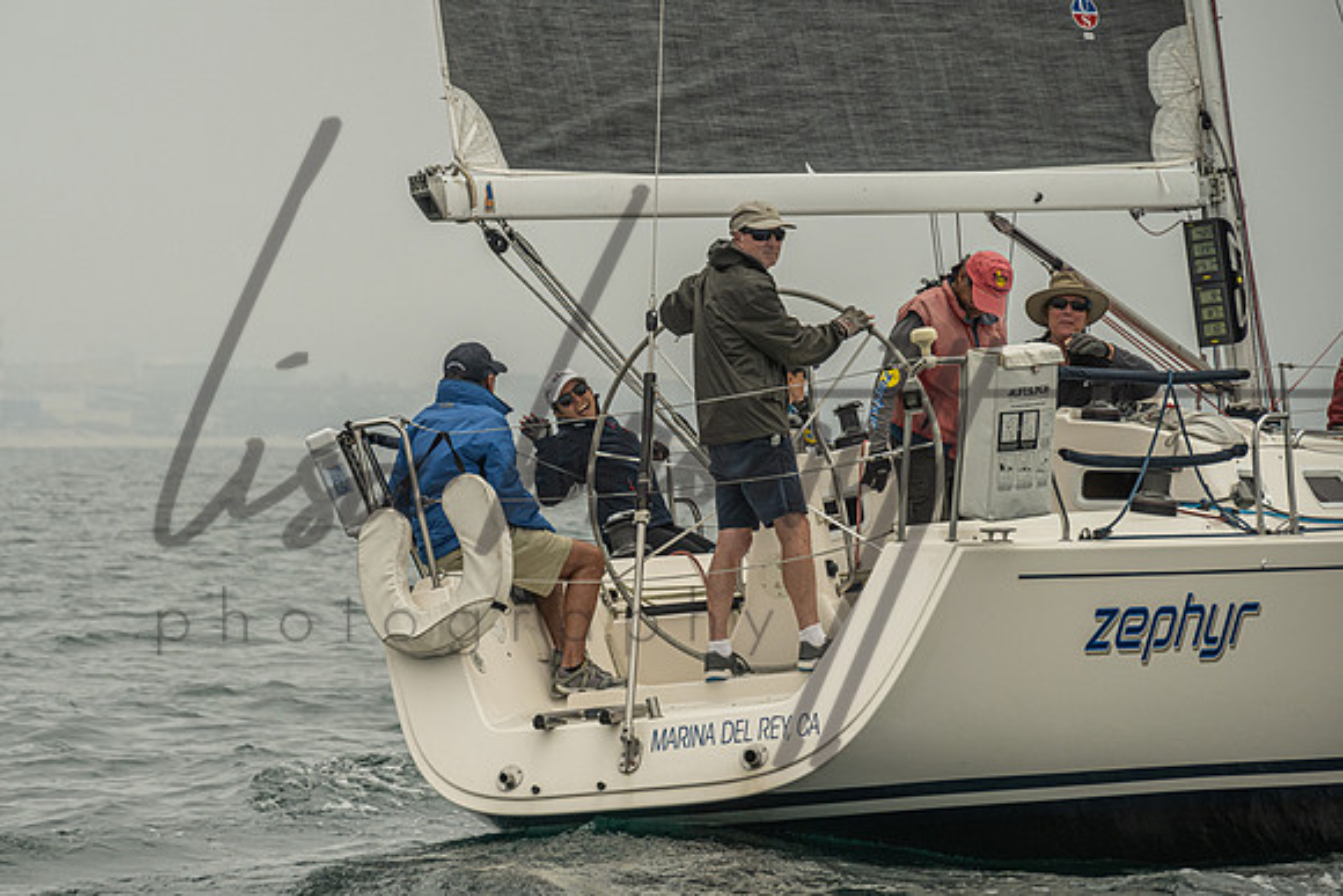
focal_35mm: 211
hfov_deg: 9.8
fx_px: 7865
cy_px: 424
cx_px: 497
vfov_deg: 6.5
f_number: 6.3
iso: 400
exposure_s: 1/2500
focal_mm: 165
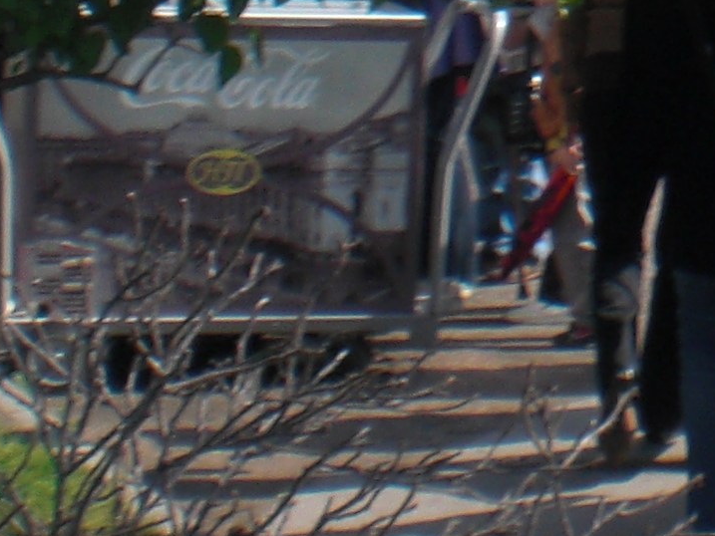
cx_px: 1479
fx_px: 3574
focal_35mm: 173
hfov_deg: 10.4
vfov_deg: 8.1
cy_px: -600
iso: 64
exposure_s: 1/200
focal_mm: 6.3
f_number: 5.6
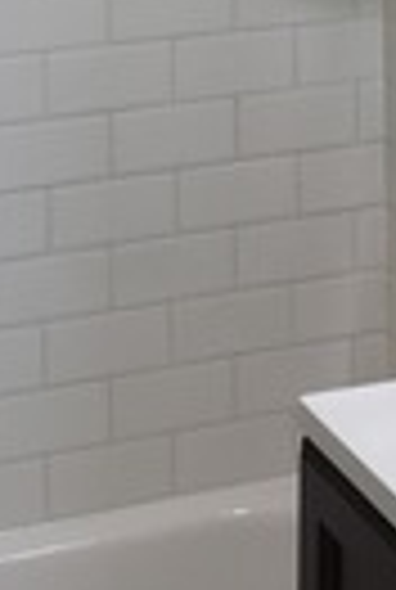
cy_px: -248
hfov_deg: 9.4
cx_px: 306
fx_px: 2413
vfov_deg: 13.3
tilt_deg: -8.3
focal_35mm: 147
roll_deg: -0.4
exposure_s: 1/40
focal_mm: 4.15
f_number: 2.2
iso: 32
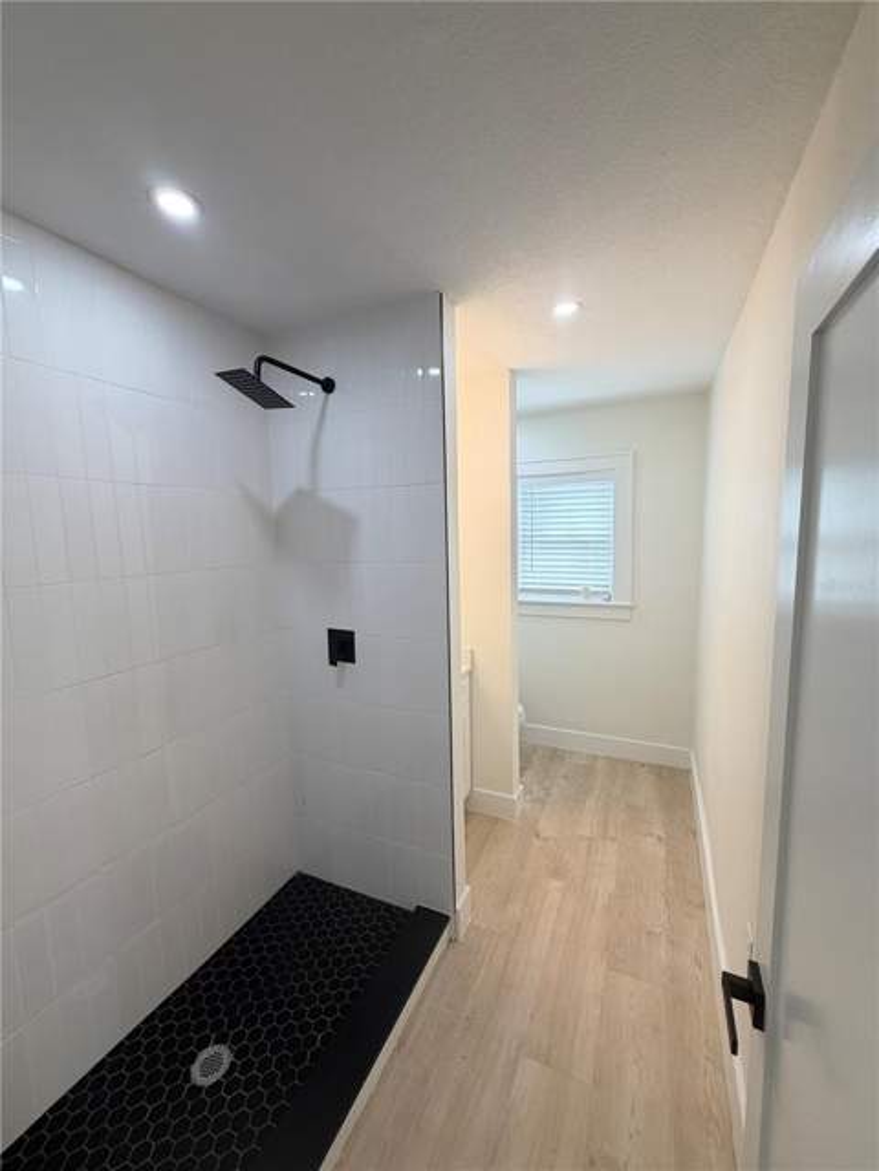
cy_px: 586
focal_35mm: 14
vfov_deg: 102.1
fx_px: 474
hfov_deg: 85.7
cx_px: 440
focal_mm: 2.22
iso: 100
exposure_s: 1/120
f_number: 2.2
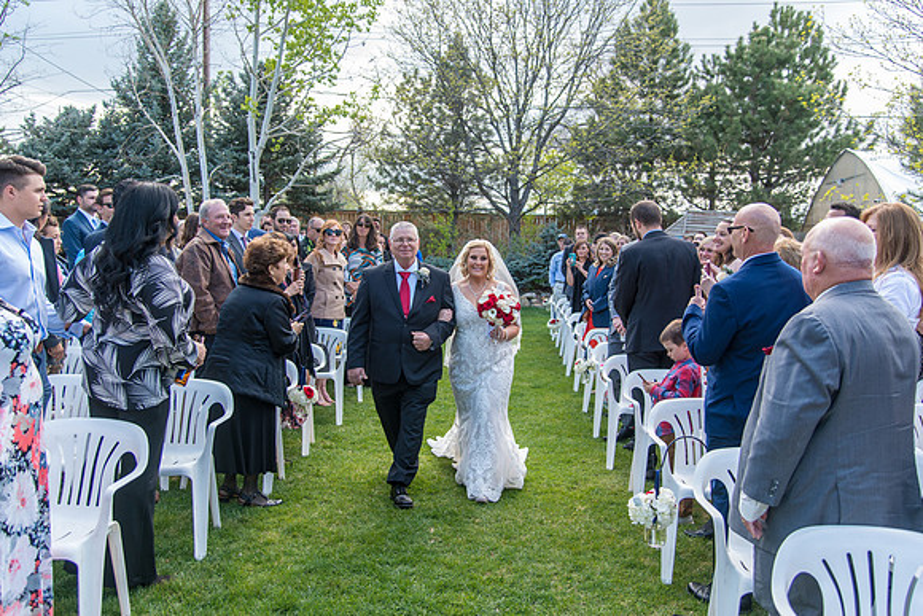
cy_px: 308
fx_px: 821
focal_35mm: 32
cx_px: 462
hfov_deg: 58.7
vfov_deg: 41.1
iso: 400
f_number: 4
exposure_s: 1/250
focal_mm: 32
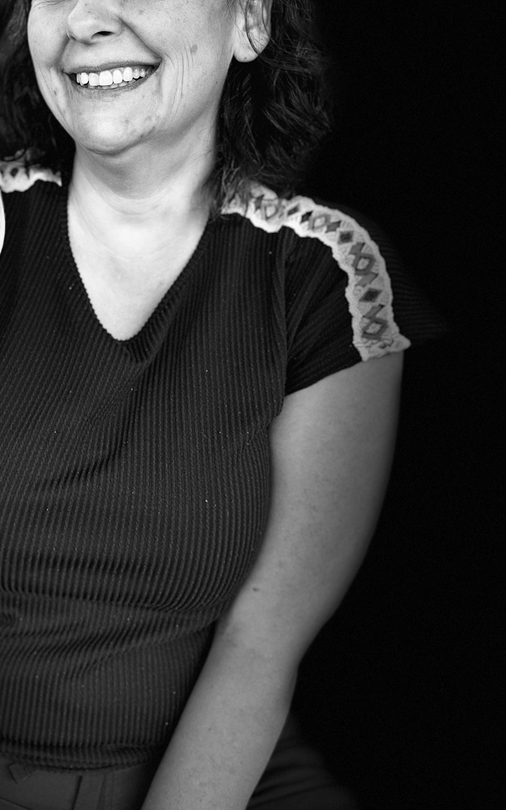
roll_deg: -0.6
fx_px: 838
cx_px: 89
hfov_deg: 32.5
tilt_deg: -7.2
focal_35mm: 38
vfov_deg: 50.3
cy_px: 247
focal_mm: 6.76
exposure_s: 1/120
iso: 80
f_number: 1.78
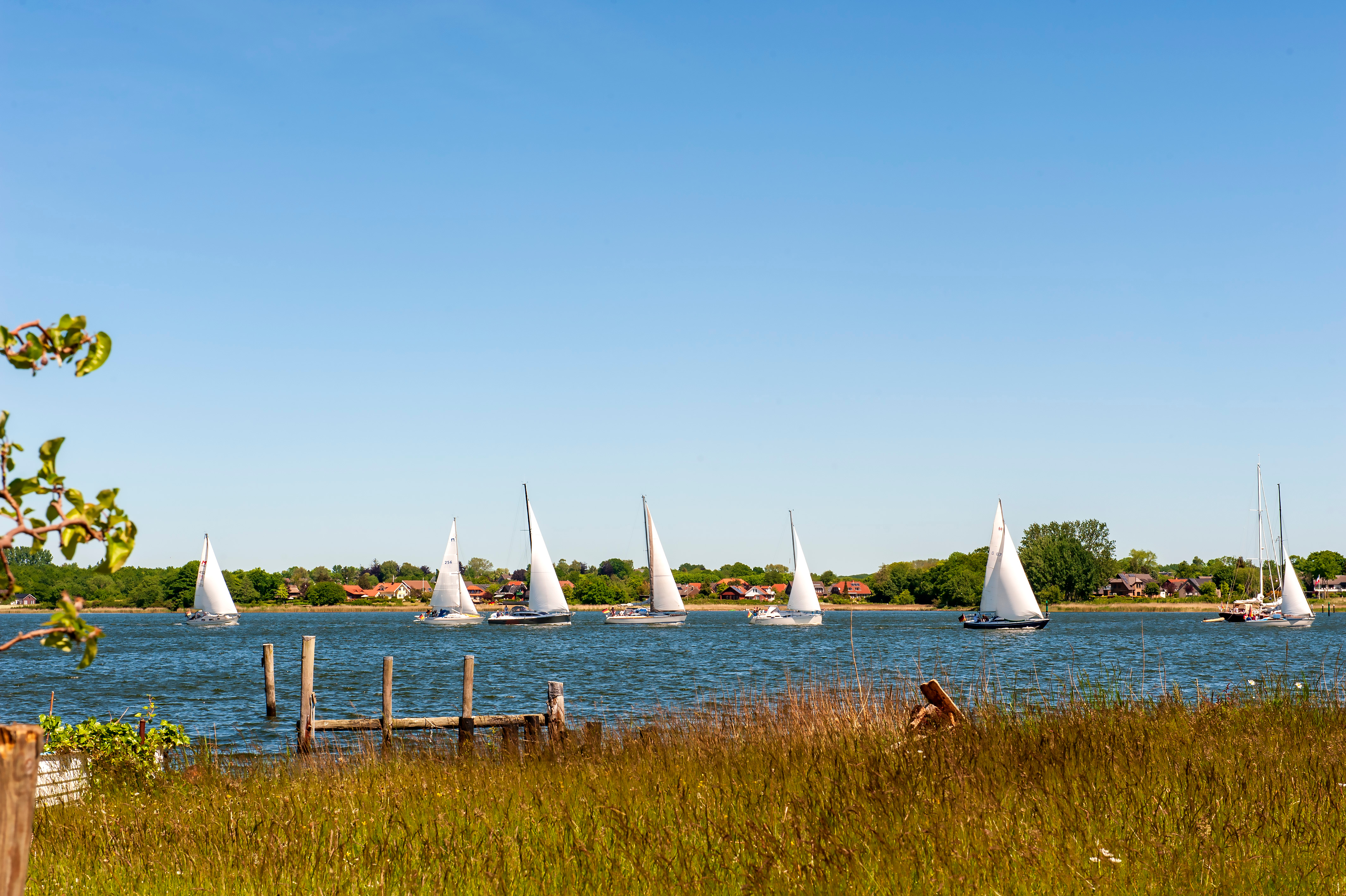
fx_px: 2616
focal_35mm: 70
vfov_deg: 19.4
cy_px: 448
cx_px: 673
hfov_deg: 28.9
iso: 200
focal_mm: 70
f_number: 16
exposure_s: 1/125
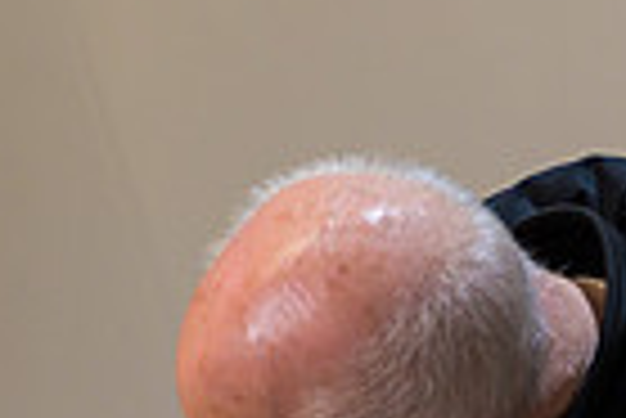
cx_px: 105
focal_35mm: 322
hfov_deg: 6.4
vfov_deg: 4.2
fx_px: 5605
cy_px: 802
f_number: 4
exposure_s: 1/40
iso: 400
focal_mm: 60
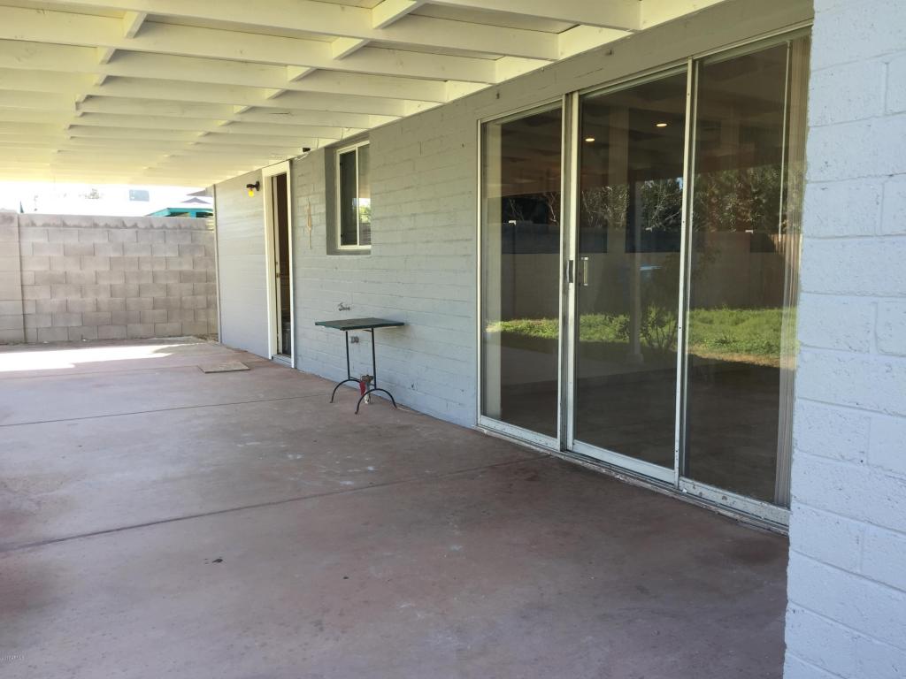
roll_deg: -0.6
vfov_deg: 48.2
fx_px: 759
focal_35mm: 29
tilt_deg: -6.1
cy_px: 340
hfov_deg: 61.7
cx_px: 453
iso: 32
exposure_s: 1/127
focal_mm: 4.15
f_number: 2.2
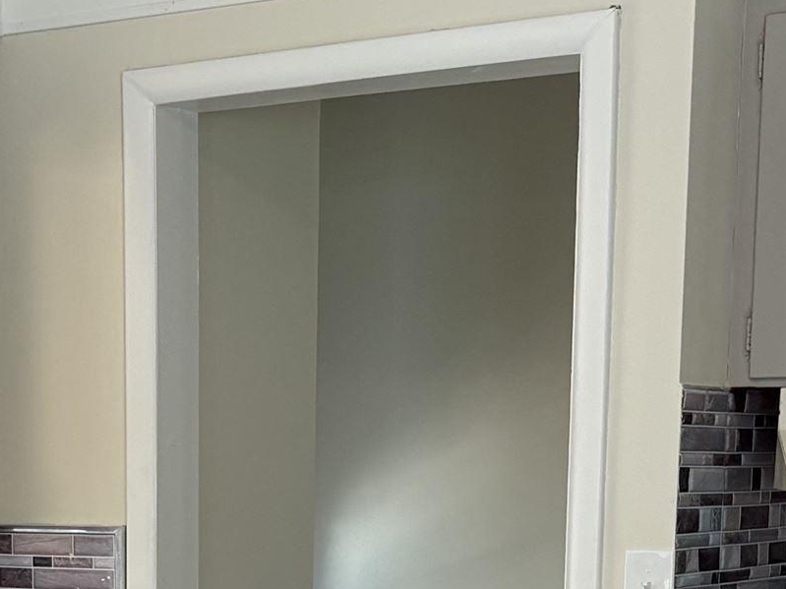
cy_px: 858
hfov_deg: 19.3
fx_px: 2270
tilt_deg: -8.3
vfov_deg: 13.9
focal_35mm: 100
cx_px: 96
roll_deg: +1.5
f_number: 1.6
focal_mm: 5.96
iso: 125
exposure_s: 1/157
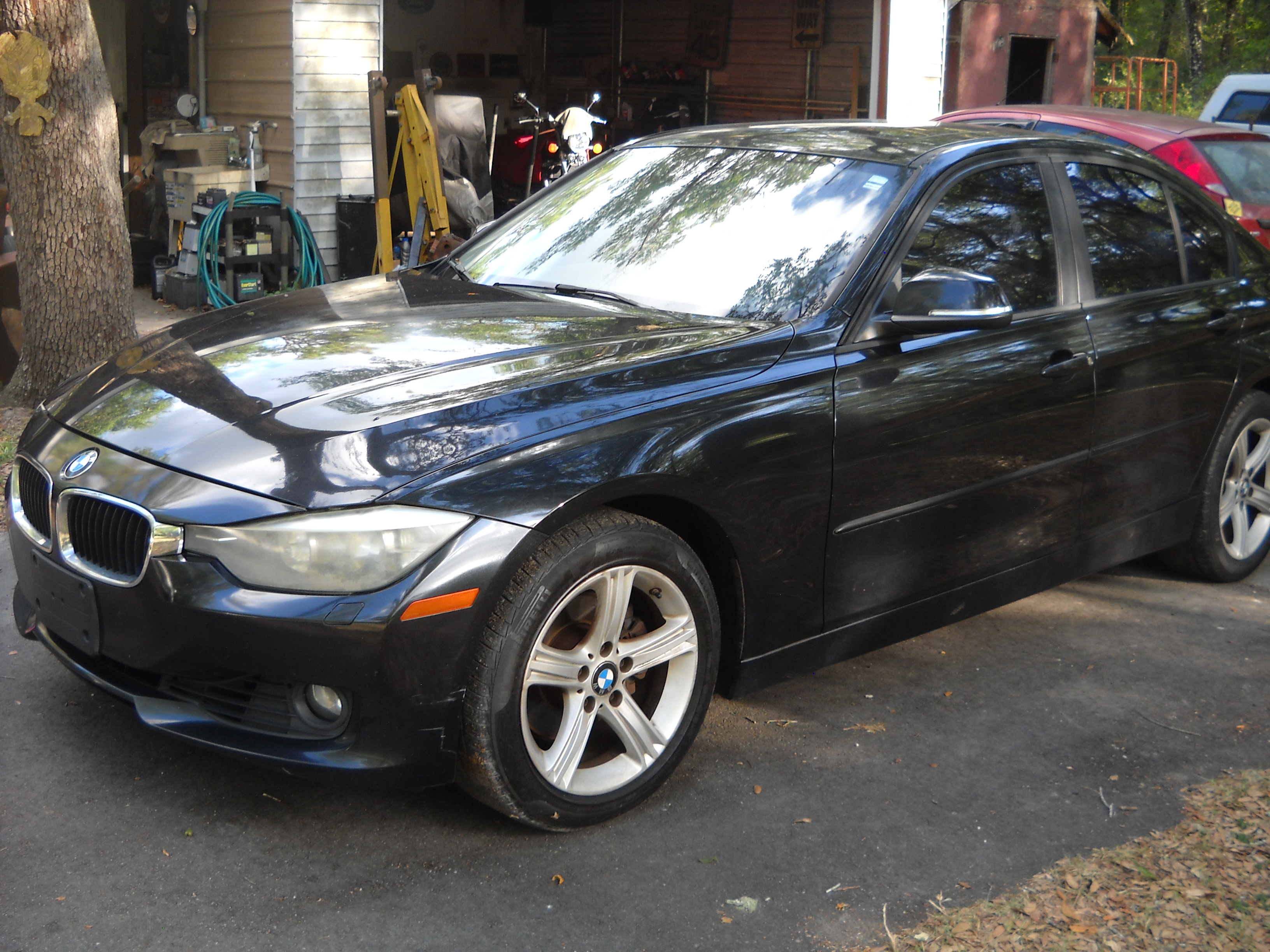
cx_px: 635
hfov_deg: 45.8
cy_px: 476
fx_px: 1504
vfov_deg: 35.1
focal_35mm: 41
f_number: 3.1
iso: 77
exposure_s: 1/60
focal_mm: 6.72
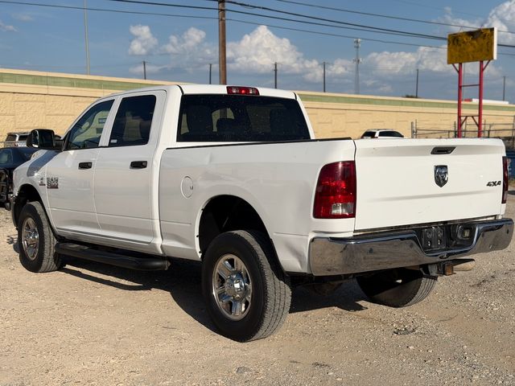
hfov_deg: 39.7
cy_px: 193
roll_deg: +1.0
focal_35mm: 48
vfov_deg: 30.3
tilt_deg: -5.7
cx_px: 258
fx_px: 714
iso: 64
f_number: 1.78
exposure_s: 1/9901
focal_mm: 6.76
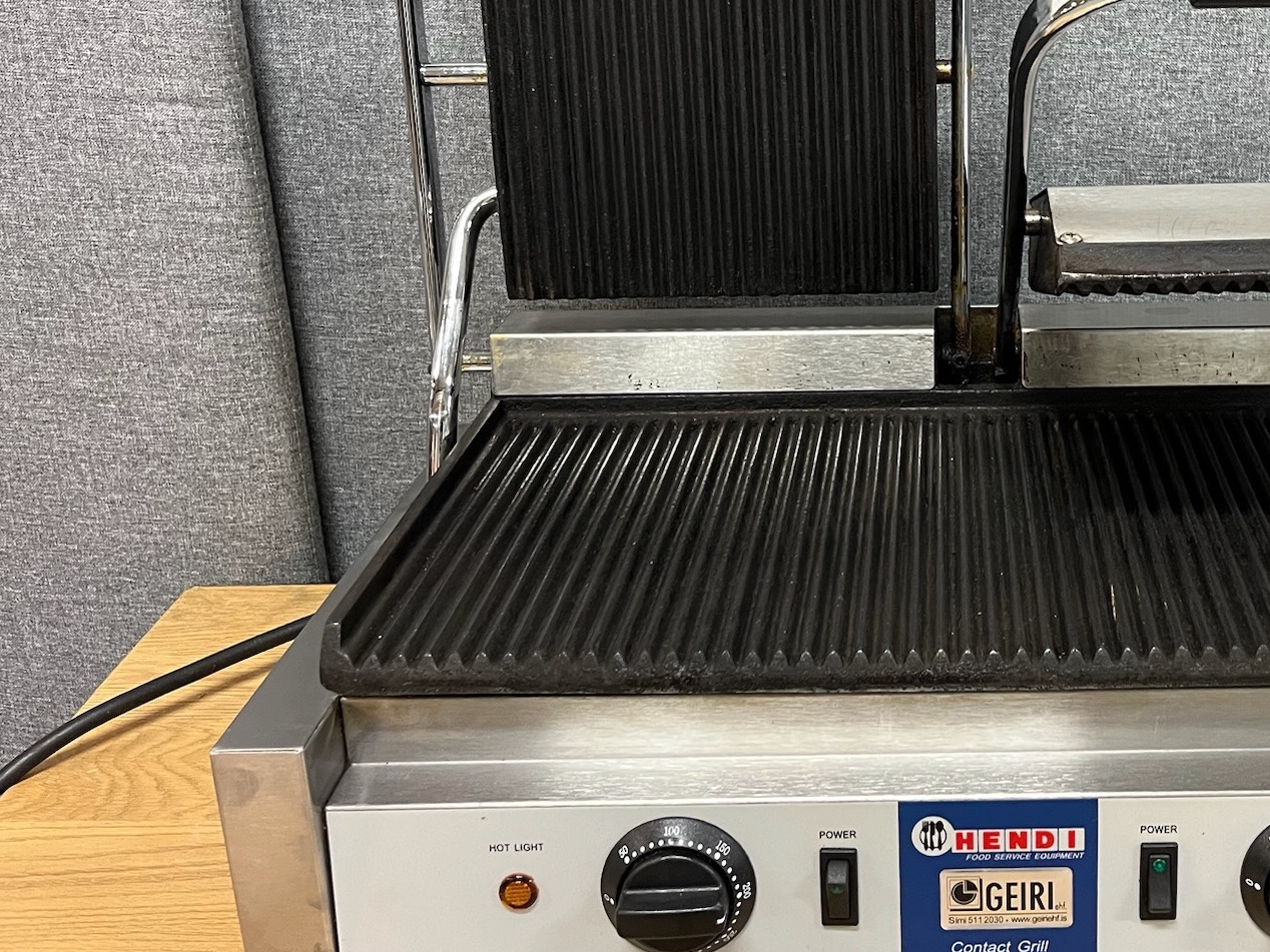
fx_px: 1541
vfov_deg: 33.9
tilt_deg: -17.7
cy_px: 290
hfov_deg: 43.2
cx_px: 972
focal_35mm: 42
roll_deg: +1.8
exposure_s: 1/50
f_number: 1.6
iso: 250
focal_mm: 5.1
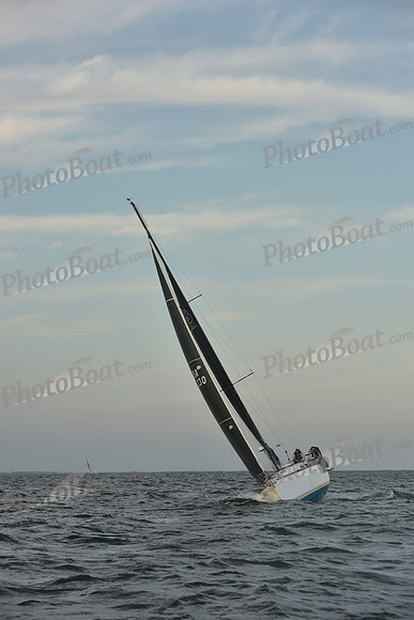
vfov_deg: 17.6
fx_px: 2000
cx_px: 207
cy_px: 310
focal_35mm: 116
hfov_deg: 11.8
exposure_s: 1/640
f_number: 6.3
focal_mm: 116
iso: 250
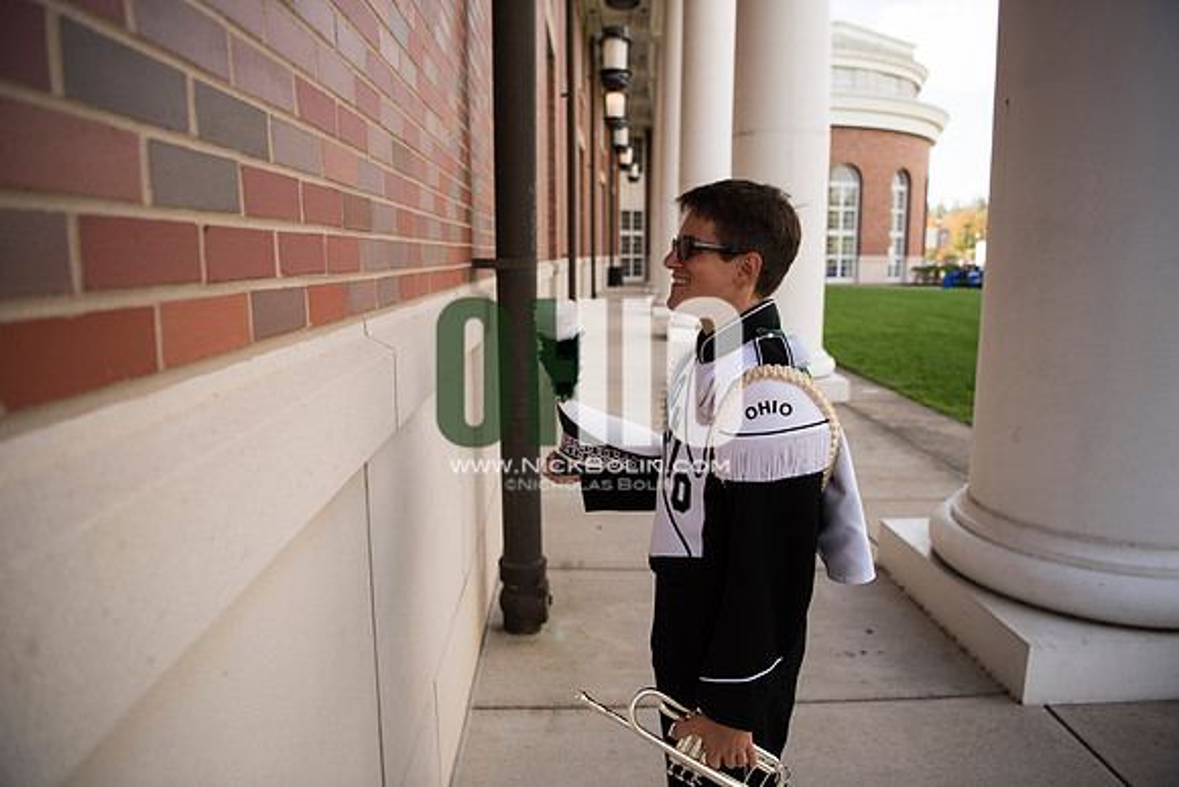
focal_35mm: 24
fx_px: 786
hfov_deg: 73.7
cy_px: 394
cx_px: 590
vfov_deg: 53.2
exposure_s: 1/1600
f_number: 2.8
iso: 400
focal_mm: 24
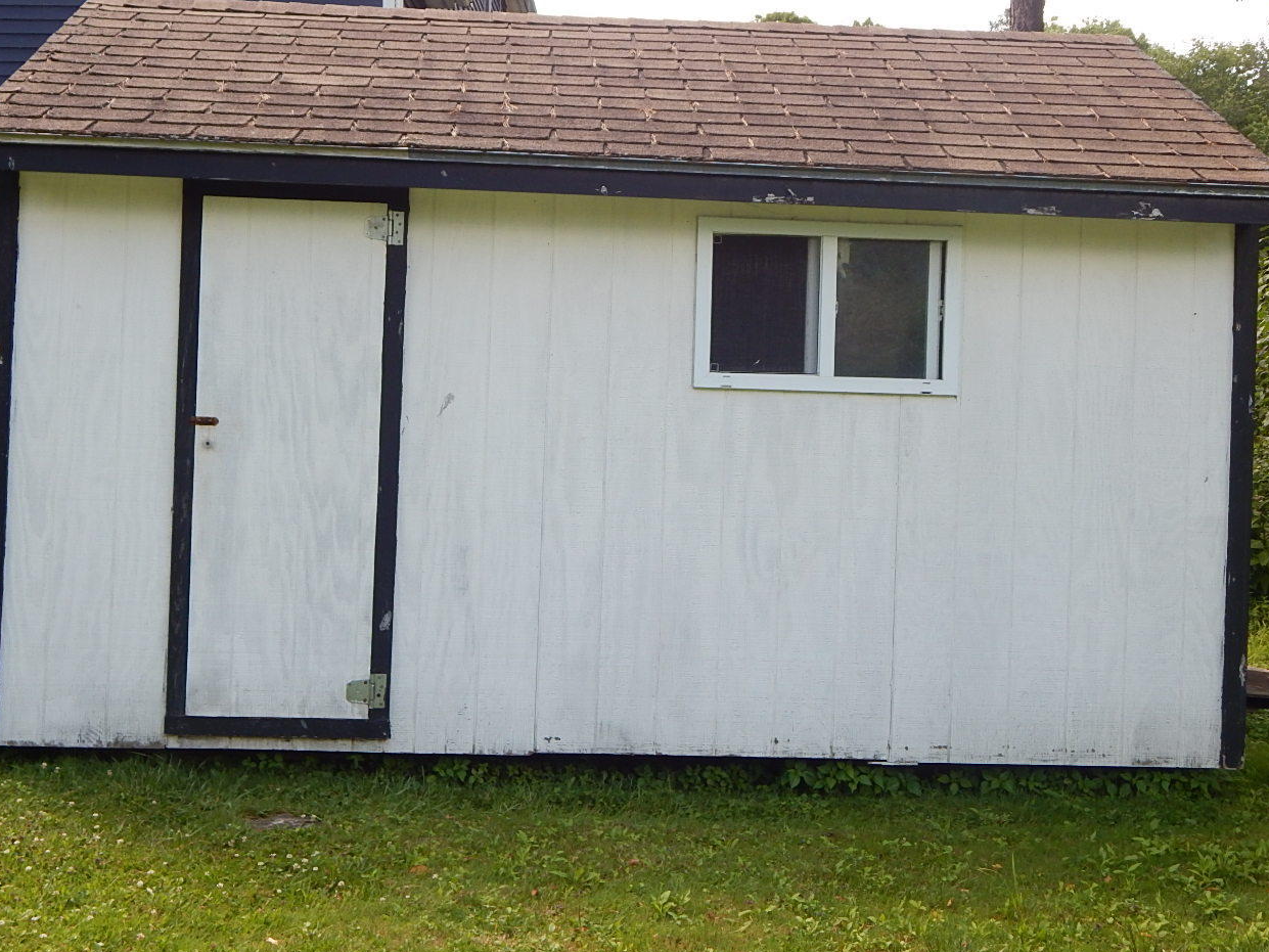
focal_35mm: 49
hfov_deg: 38.9
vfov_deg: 29.7
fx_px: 1796
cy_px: 434
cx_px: 628
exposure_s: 1/320
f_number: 3.4
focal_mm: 6.8
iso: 125
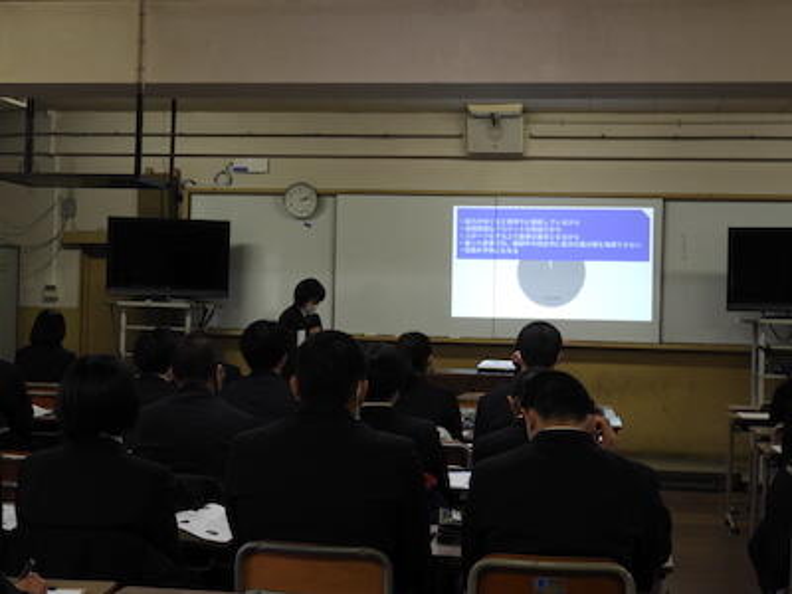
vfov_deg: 24.4
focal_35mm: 60
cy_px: 297
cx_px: 396
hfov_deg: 32.2
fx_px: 1373
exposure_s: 1/30
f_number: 4.2
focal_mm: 10.7
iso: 180
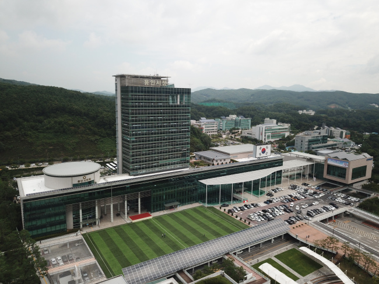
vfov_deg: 53.0
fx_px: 285
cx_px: 190
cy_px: 142
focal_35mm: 26
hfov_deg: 67.3
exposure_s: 1/1066
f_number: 2.2
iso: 100
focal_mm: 4.73
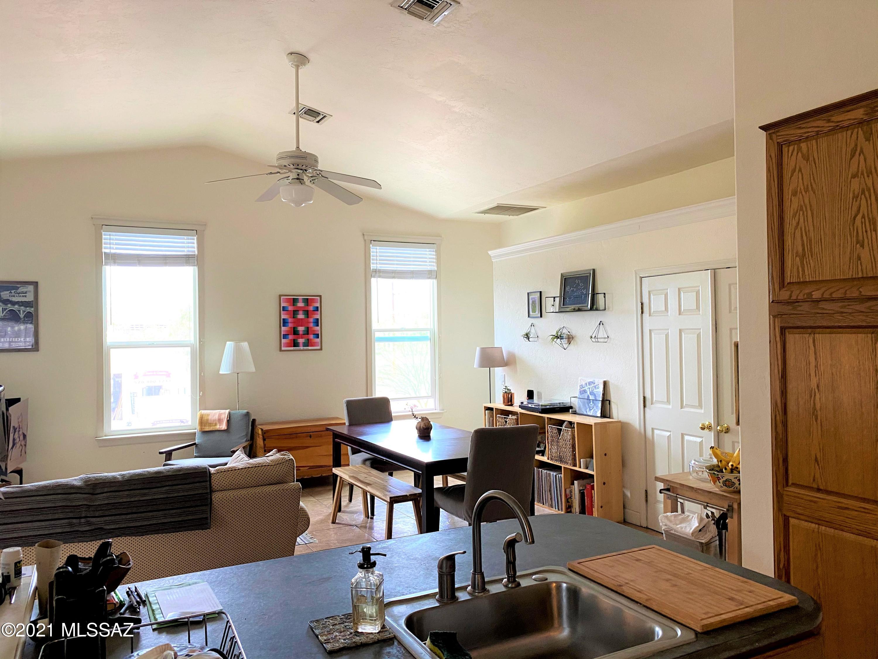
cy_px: 330
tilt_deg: +0.8
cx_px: 439
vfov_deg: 53.1
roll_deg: +0.7
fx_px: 659
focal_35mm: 26
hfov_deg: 67.3
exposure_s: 1/60
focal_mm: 4.25
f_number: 1.8
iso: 100
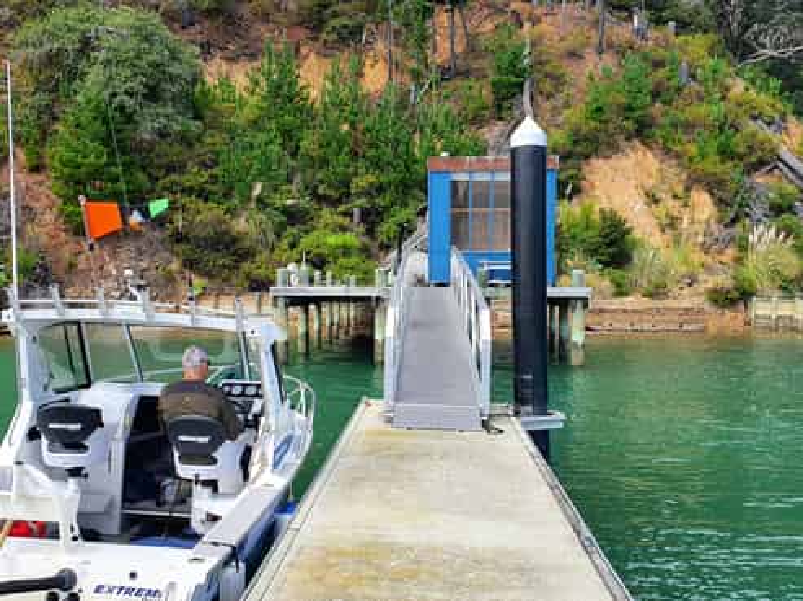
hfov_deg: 67.3
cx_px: 402
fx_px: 603
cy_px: 300
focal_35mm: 26
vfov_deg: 53.0
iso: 50
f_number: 2.4
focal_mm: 4.3
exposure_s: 1/876
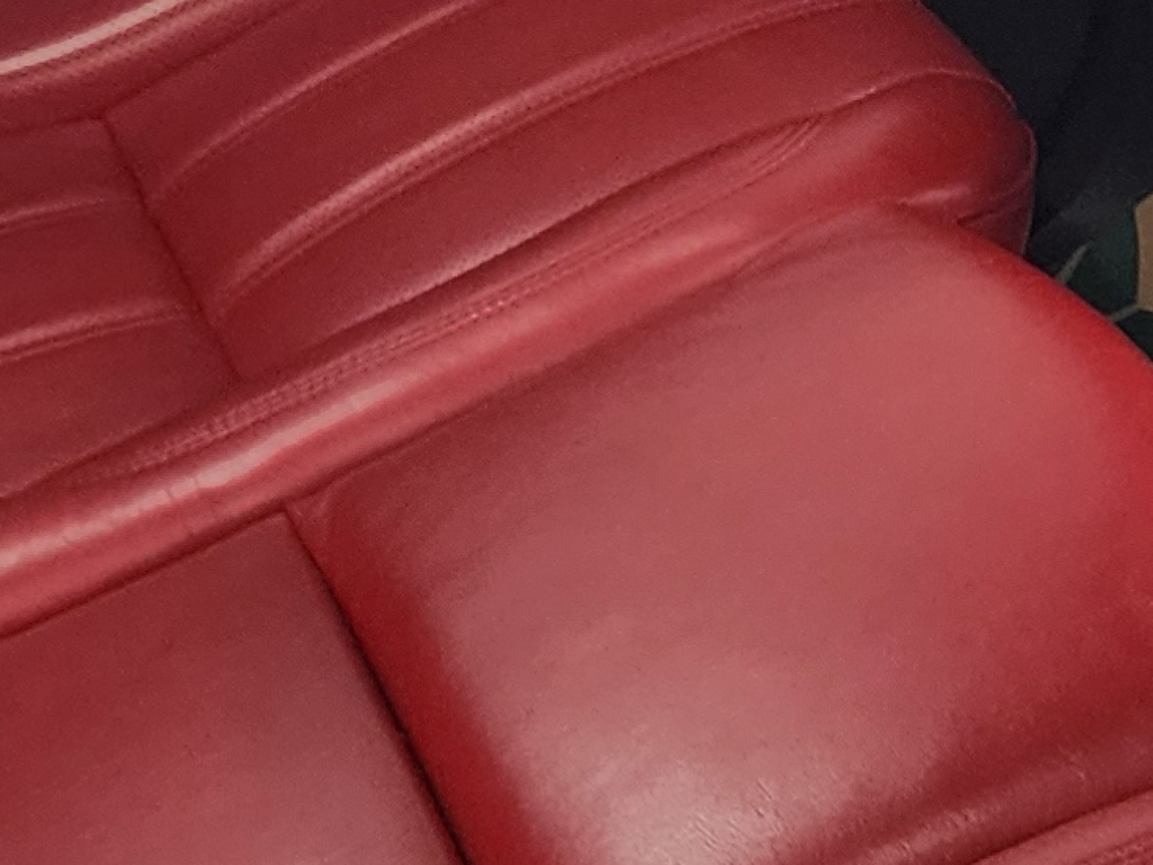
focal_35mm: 125
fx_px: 4164
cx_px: 895
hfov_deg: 15.7
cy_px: -420
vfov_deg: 11.4
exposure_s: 1/40
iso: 640
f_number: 1.8
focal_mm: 6.4
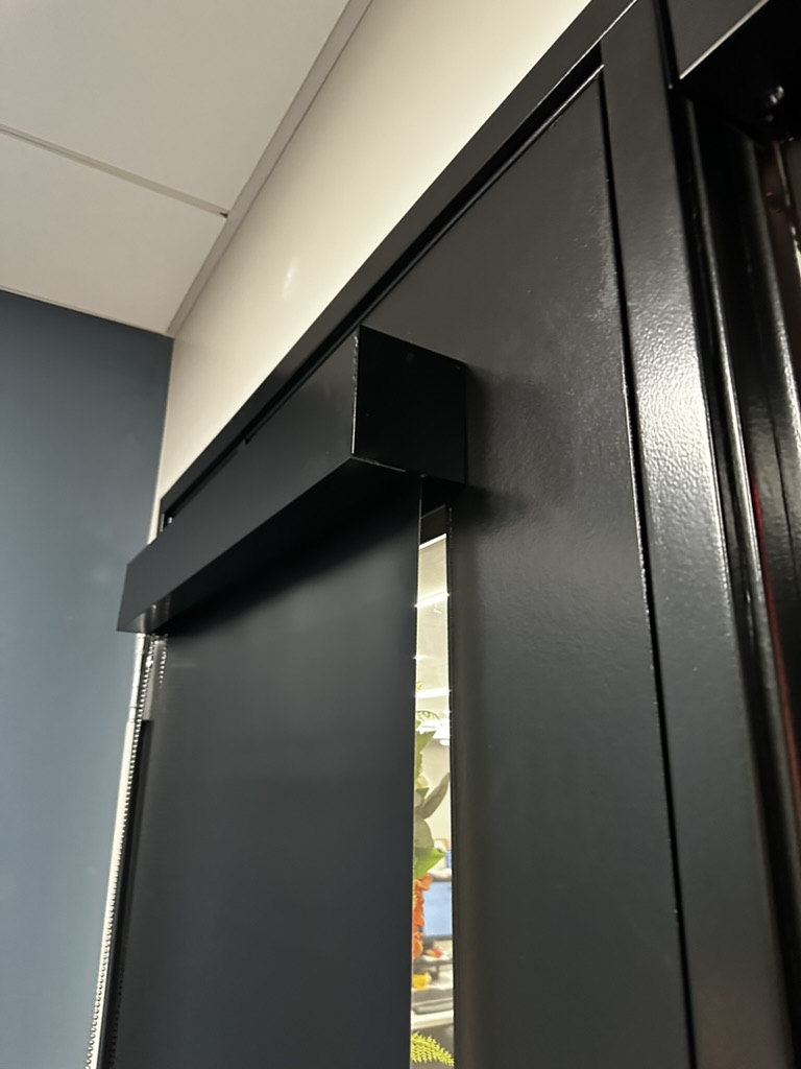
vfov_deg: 71.6
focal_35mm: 24
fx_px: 740
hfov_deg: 56.8
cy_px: 534
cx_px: 400
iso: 800
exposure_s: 1/43
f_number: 1.78
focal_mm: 6.86
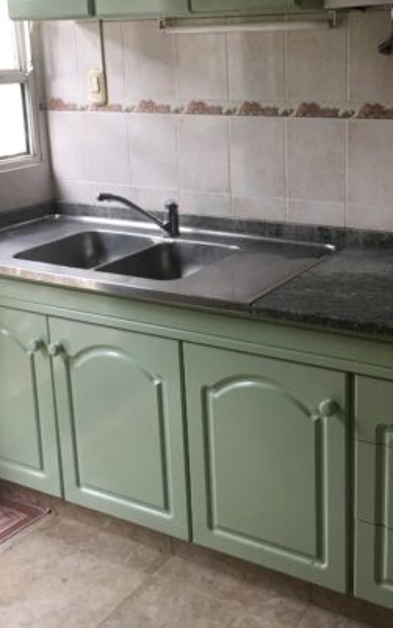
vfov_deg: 43.3
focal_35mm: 46
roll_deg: +1.6
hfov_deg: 27.9
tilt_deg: -12.5
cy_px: 255
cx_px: 249
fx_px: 787
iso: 32
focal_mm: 4.15
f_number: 2.2
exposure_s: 1/33
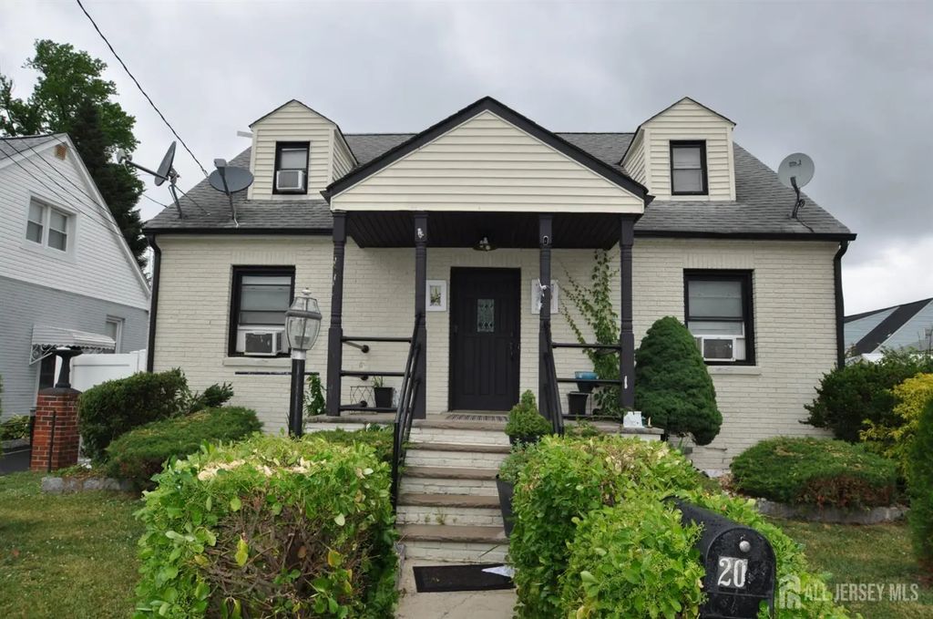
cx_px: 466
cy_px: 310
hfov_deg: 77.4
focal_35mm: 22
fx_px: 582
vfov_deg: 56.0
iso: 200
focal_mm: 15
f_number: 6.7
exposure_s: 1/200
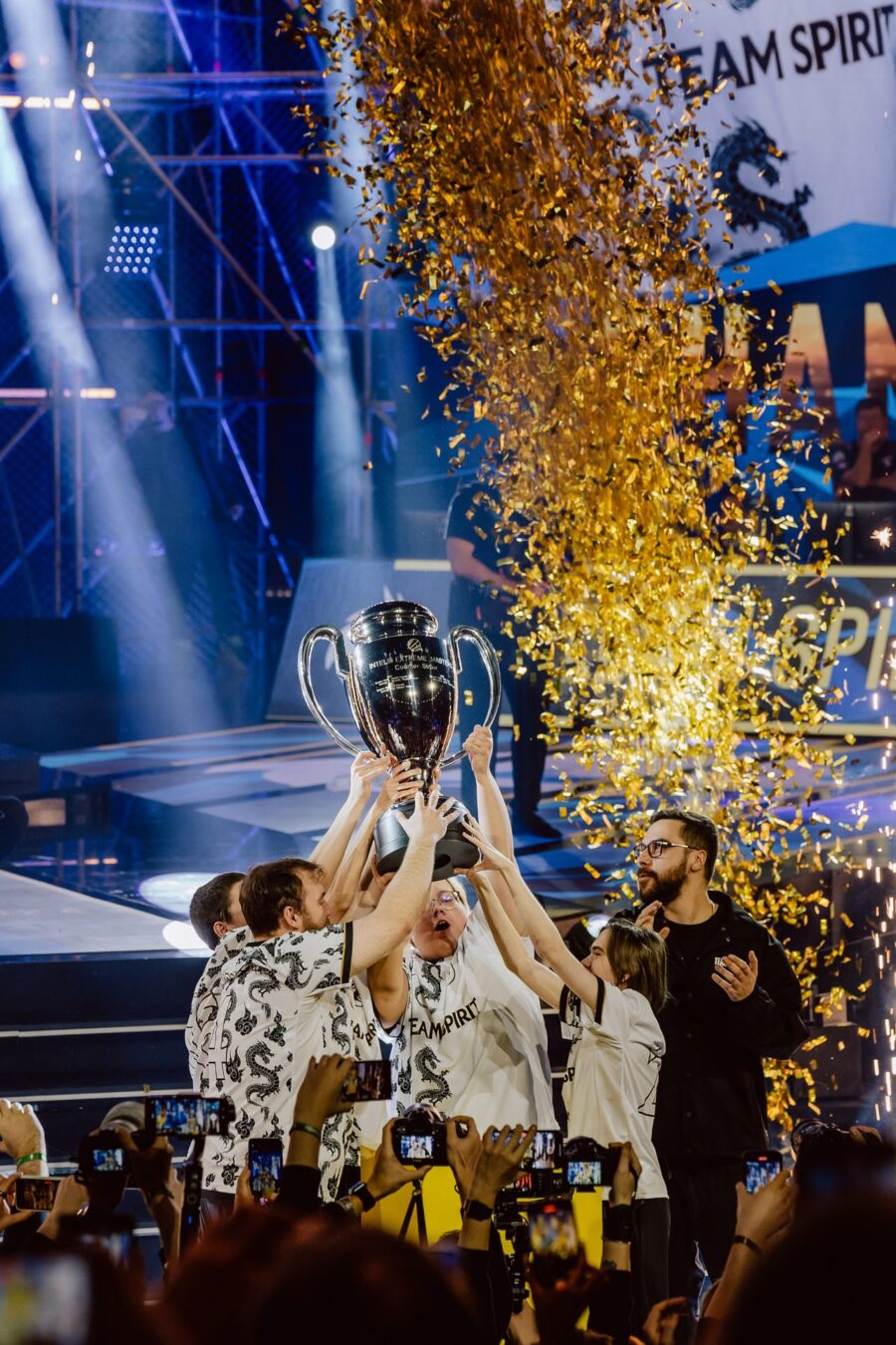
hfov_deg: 8.7
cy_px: 672
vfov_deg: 13.1
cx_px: 448
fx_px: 5861
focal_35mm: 157
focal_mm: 105
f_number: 4
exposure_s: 1/200
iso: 500
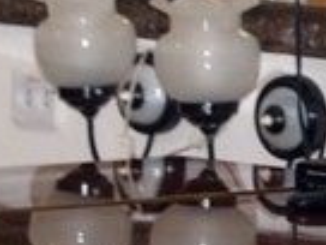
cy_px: 129
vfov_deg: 3.6
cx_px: 765
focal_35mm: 407
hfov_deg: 4.7
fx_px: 3837
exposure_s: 1/80
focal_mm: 55
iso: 800
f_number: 5.6
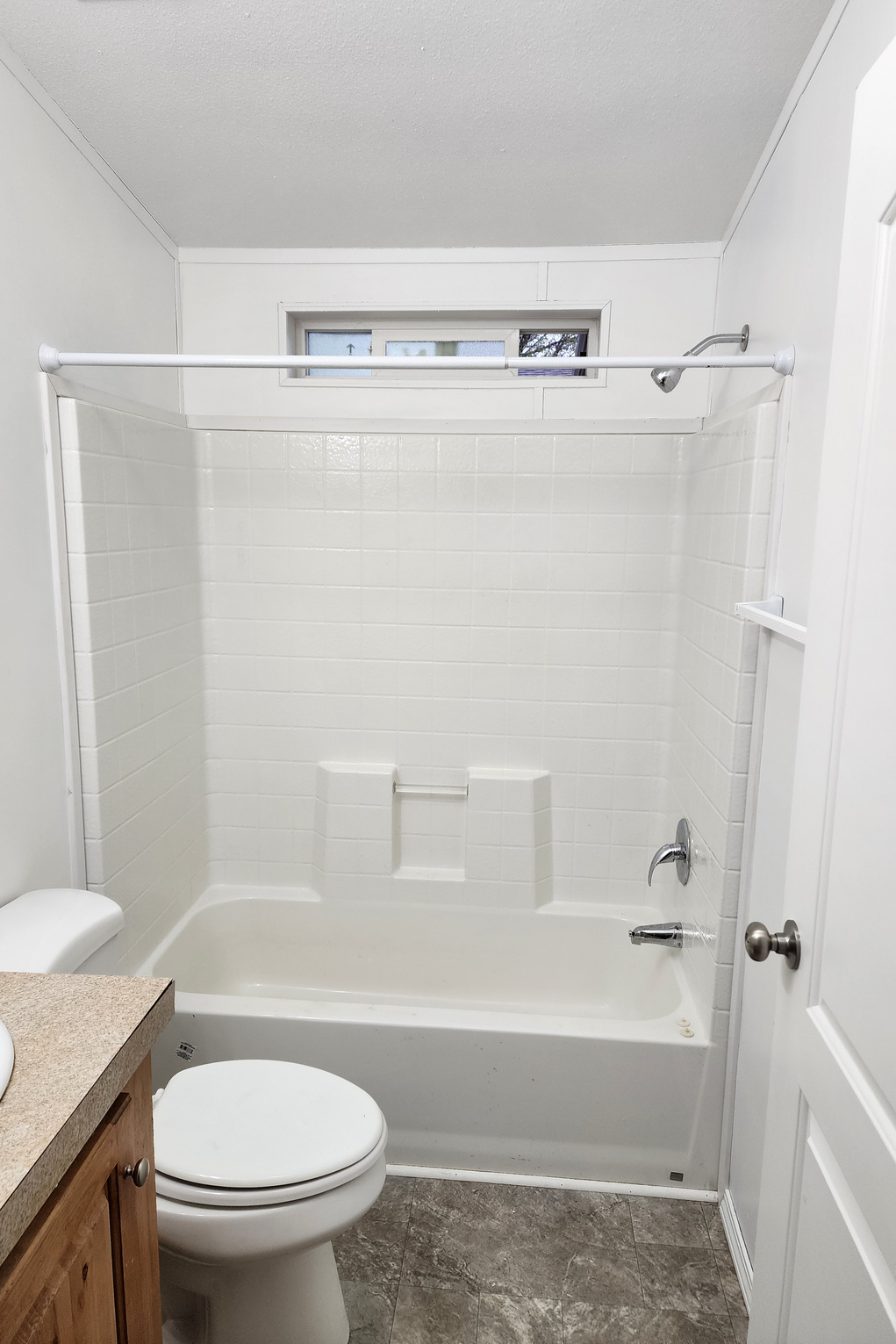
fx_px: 896
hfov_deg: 53.1
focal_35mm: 24
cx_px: 425
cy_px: 671
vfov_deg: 73.7
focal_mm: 6.4
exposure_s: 1/180
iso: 100
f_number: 1.8
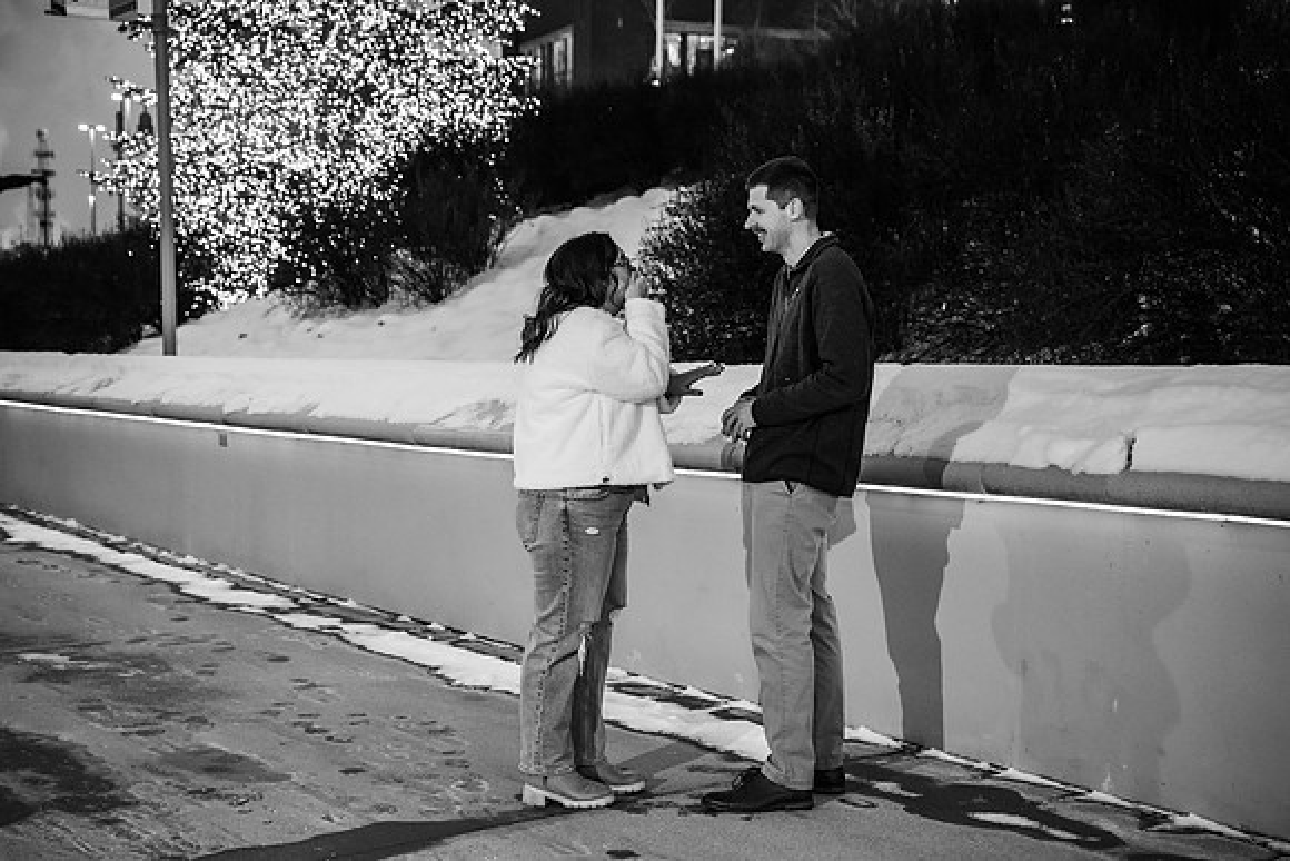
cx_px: 645
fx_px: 1864
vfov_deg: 26.0
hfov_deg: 38.2
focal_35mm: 52
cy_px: 430
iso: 1000
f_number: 4.5
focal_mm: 52
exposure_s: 1/200
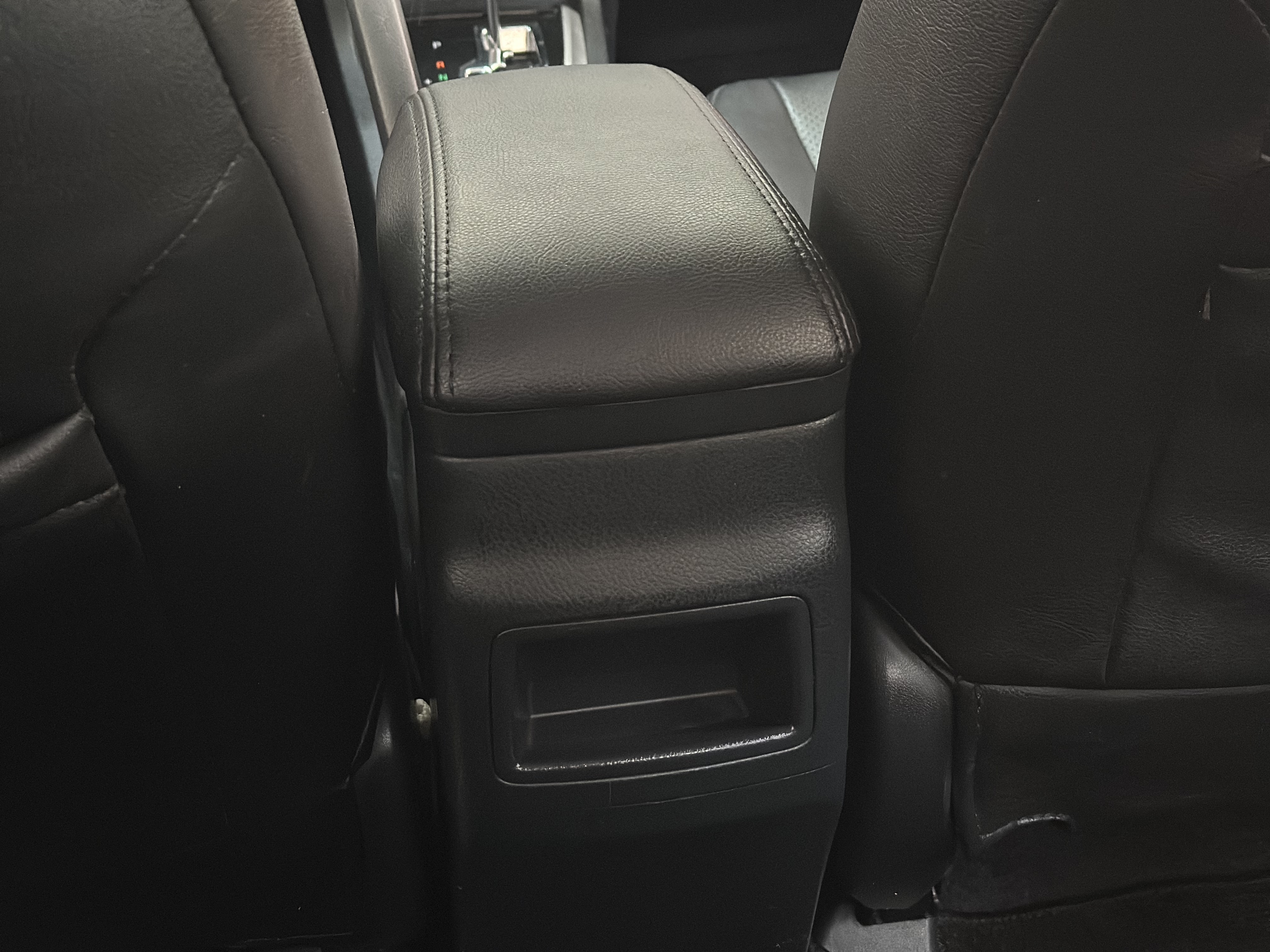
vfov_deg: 30.3
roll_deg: +1.2
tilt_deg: -31.6
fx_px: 1761
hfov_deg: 39.7
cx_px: 635
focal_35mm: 48
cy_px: 476
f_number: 1.78
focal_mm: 6.86
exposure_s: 1/18
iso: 1000
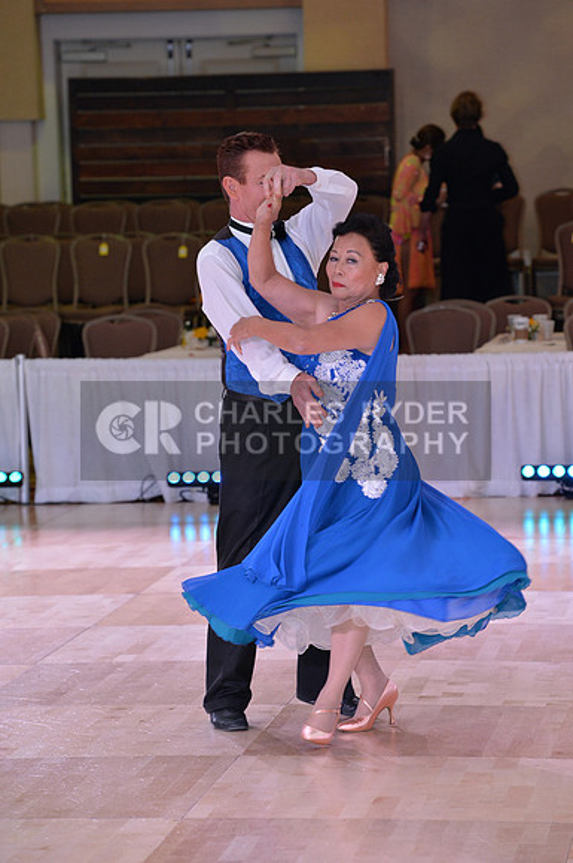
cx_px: 286
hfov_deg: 9.1
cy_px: 432
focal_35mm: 150
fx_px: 3592
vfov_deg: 13.7
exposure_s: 1/250
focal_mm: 150
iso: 1600
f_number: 5.6
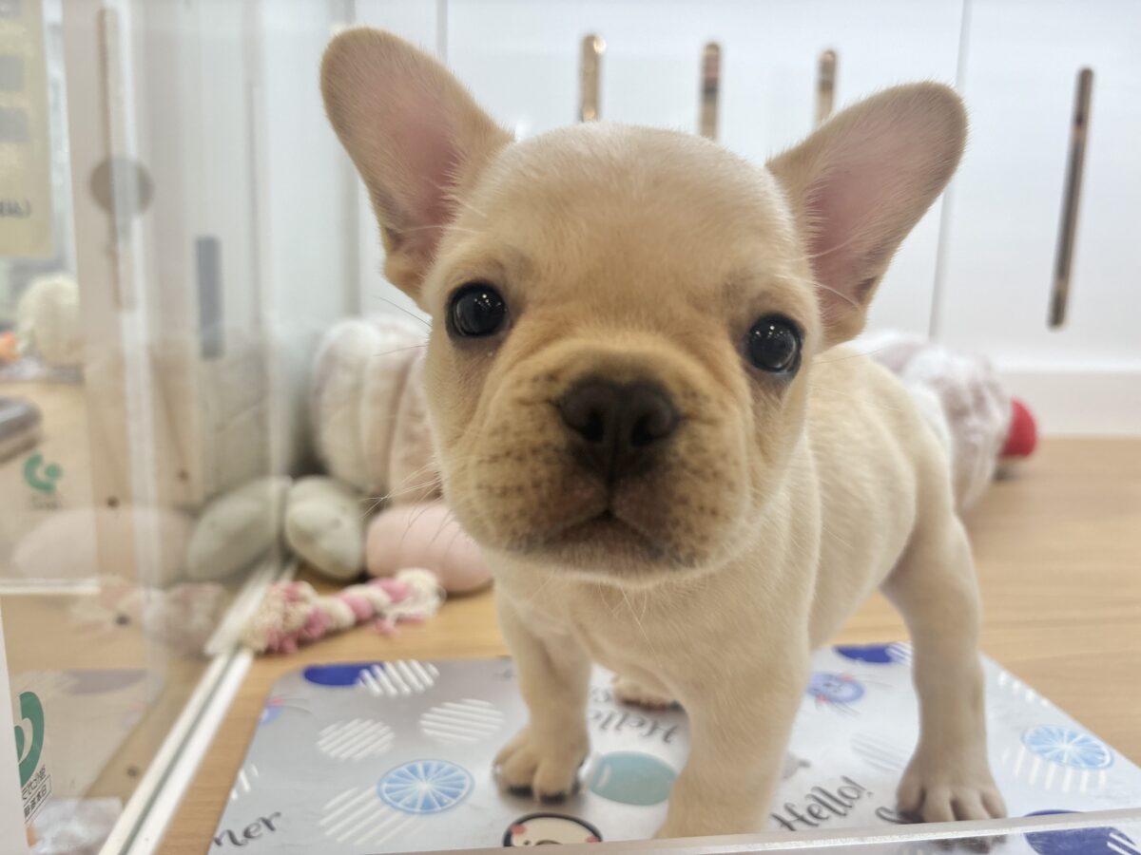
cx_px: 570
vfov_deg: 53.1
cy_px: 428
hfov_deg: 67.3
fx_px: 857
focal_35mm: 26
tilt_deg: -11.0
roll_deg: +0.1
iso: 50
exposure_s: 1/100
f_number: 1.6
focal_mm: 5.96
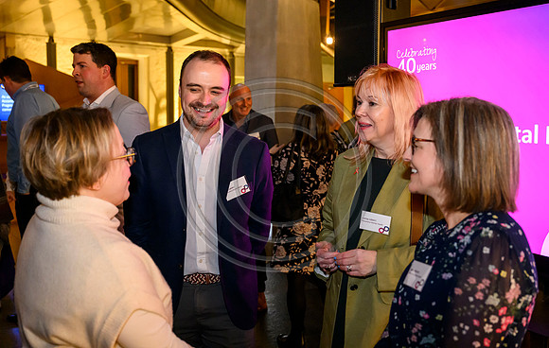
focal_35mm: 37
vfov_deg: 34.8
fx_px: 556
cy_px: 152
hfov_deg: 52.5
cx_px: 294
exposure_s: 1/125
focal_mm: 34
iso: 6400
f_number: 4
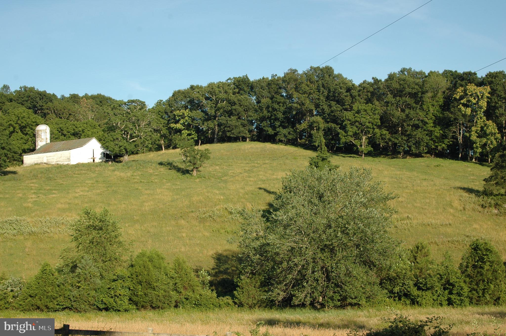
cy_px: 168
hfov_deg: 37.9
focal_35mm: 52
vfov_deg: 25.7
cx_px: 253
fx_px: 737
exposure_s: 1/250
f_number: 8
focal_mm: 35
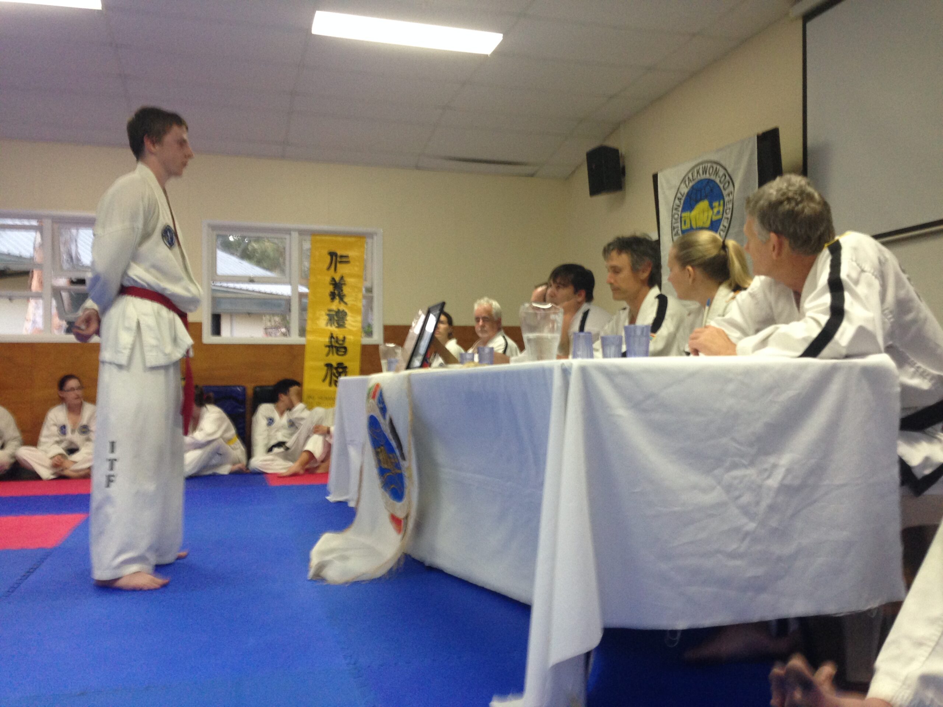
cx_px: 472
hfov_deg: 55.4
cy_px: 354
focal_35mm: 33
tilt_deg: +1.1
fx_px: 899
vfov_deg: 42.9
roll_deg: -1.3
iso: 125
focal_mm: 4.12
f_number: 2.4
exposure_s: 1/20
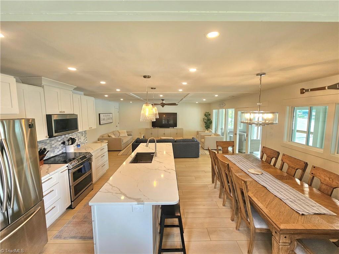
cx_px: 170
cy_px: 127
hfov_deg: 106.2
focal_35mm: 13
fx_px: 127
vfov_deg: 89.9
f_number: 2.2
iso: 64
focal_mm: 2.2
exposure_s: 1/60.2
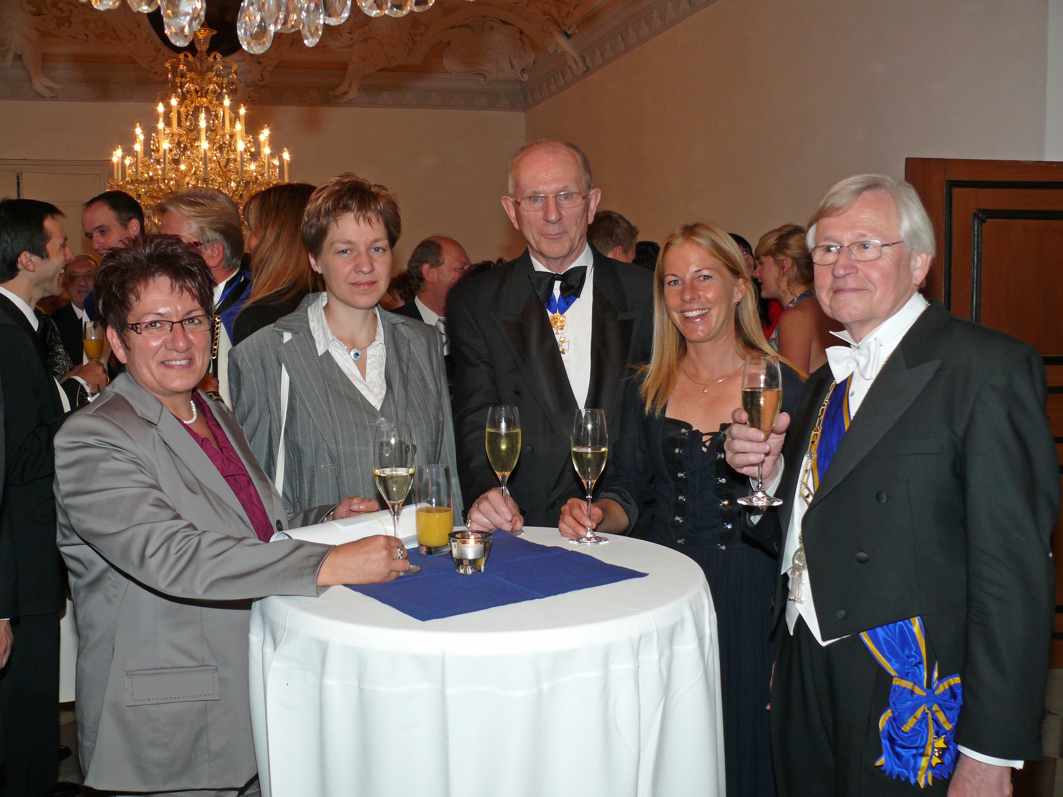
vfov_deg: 40.7
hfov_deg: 52.6
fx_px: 1075
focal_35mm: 35
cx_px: 532
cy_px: 398
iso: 100
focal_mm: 7.4
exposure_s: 1/30
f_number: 4
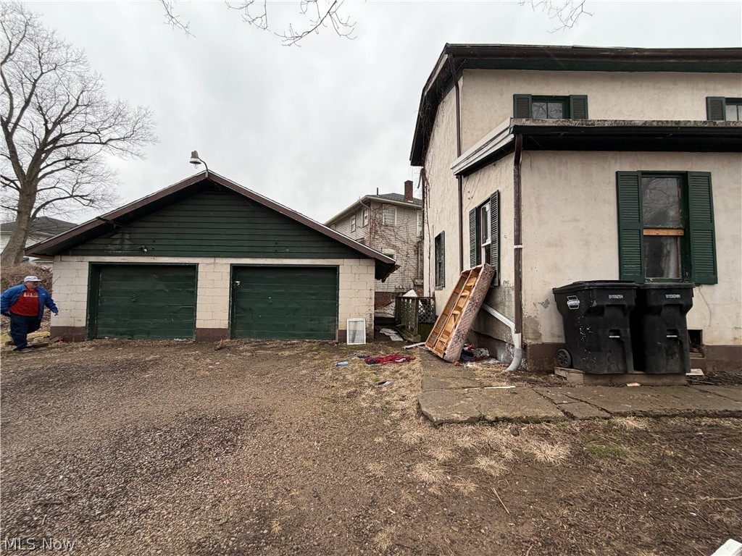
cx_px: 371
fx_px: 300
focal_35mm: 14
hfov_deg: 102.1
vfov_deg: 85.7
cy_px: 278
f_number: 2.2
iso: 50
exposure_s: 1/121
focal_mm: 2.22
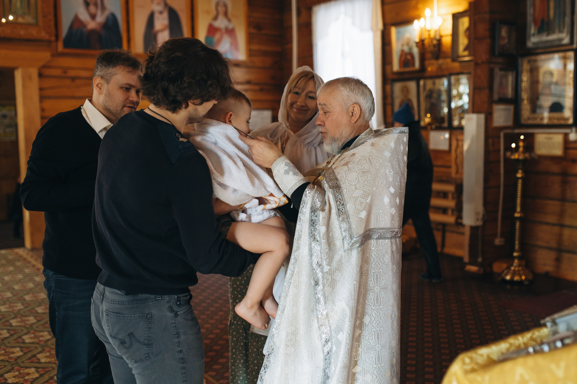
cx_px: 332
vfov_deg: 33.0
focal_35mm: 40
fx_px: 648
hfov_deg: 47.9
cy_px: 183
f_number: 2
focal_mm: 35
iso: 1250
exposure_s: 1/1250
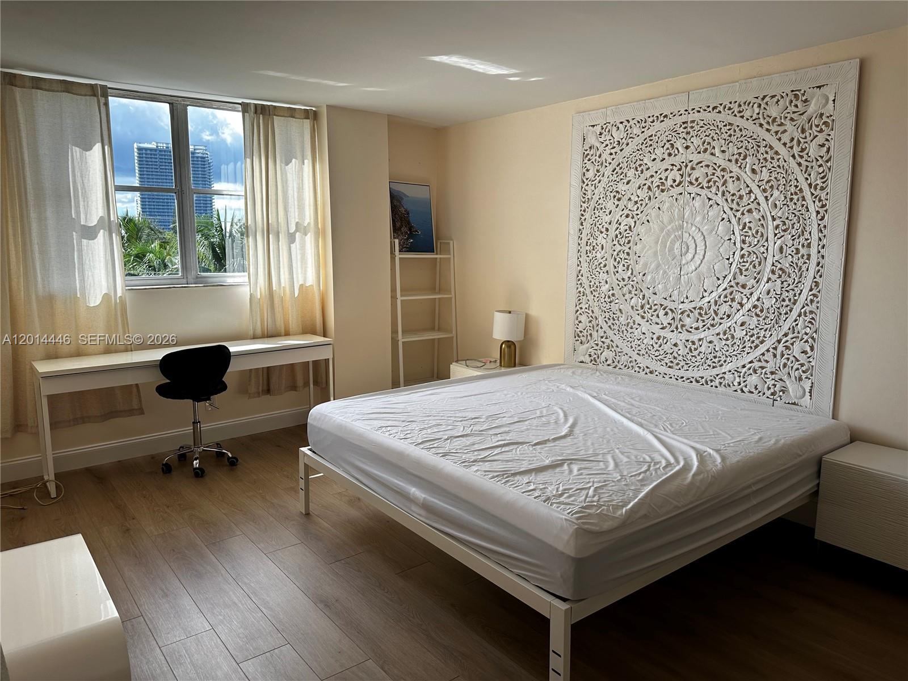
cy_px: 340
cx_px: 454
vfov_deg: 56.8
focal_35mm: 24
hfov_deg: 71.6
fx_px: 630
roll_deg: +0.5
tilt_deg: -7.2
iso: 80
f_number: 1.78
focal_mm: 6.86
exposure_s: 1/718
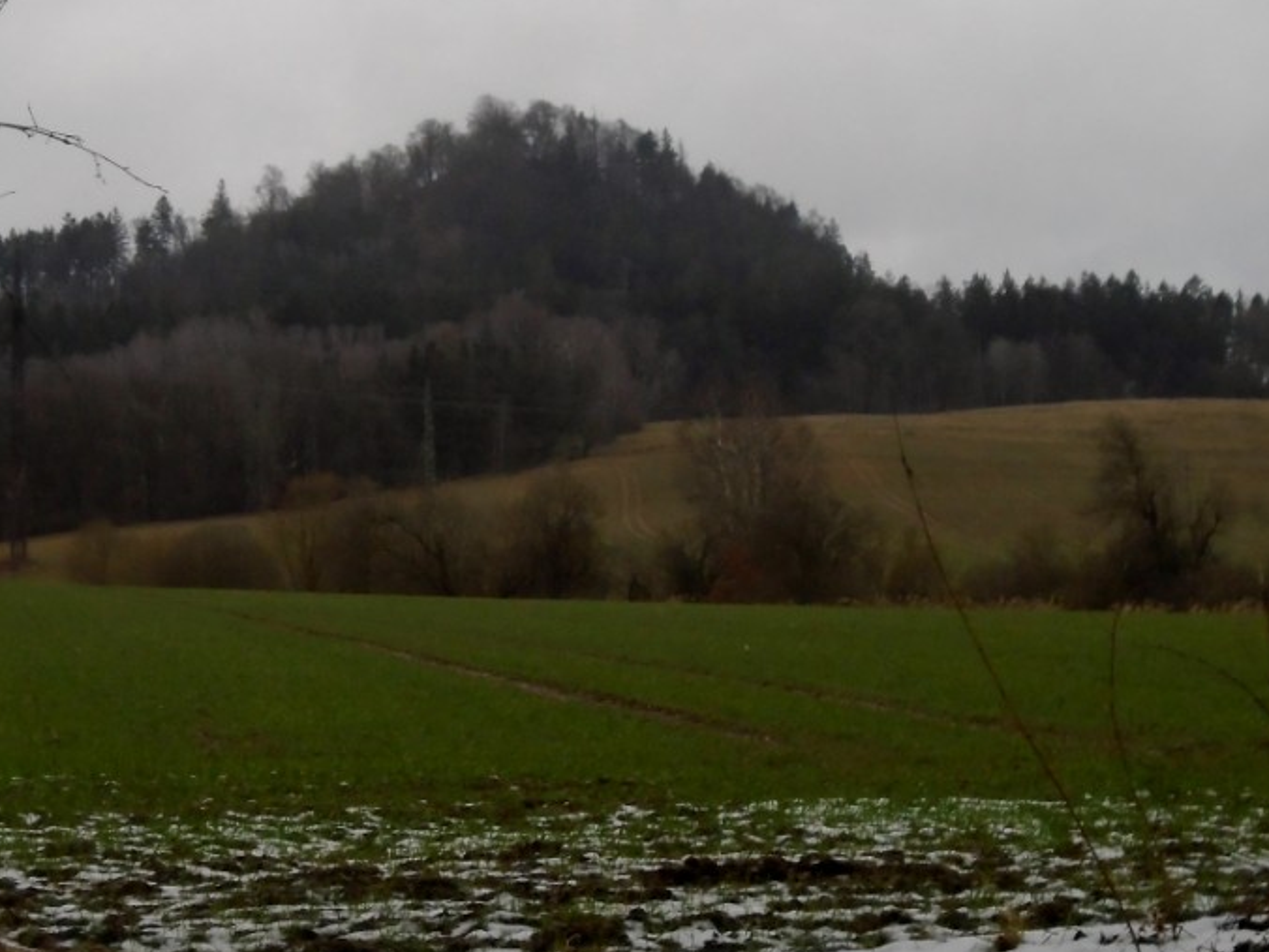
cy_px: 291
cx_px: 466
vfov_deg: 14.3
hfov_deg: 19.0
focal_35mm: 103
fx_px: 3776
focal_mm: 10.2
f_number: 4.9
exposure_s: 1/250
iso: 200
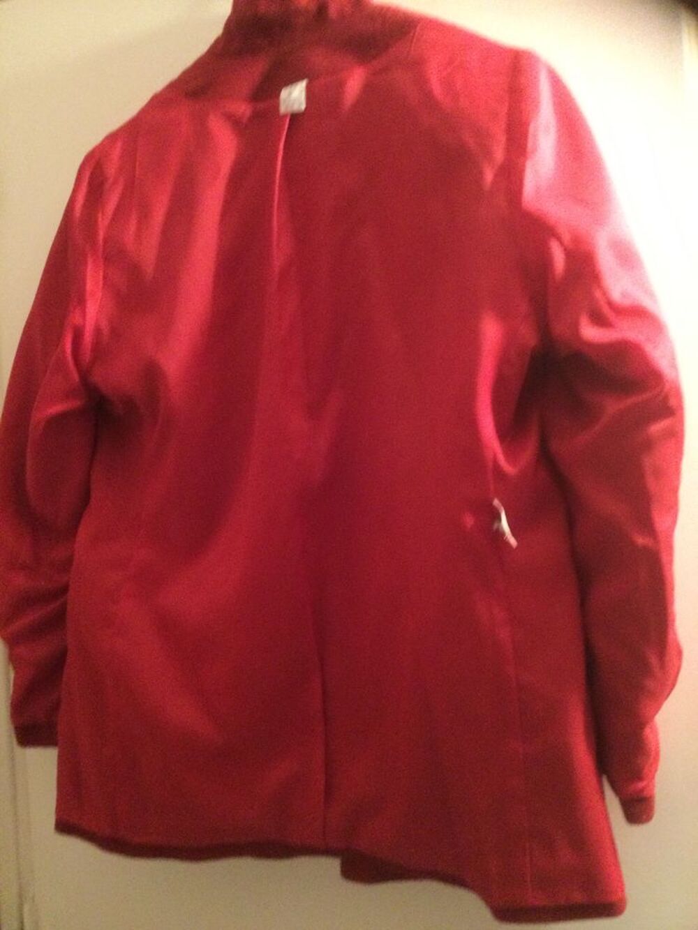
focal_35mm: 31
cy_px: 465
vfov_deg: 58.3
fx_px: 833
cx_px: 349
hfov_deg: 45.4
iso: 500
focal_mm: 3.3
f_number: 2.4
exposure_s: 1/17
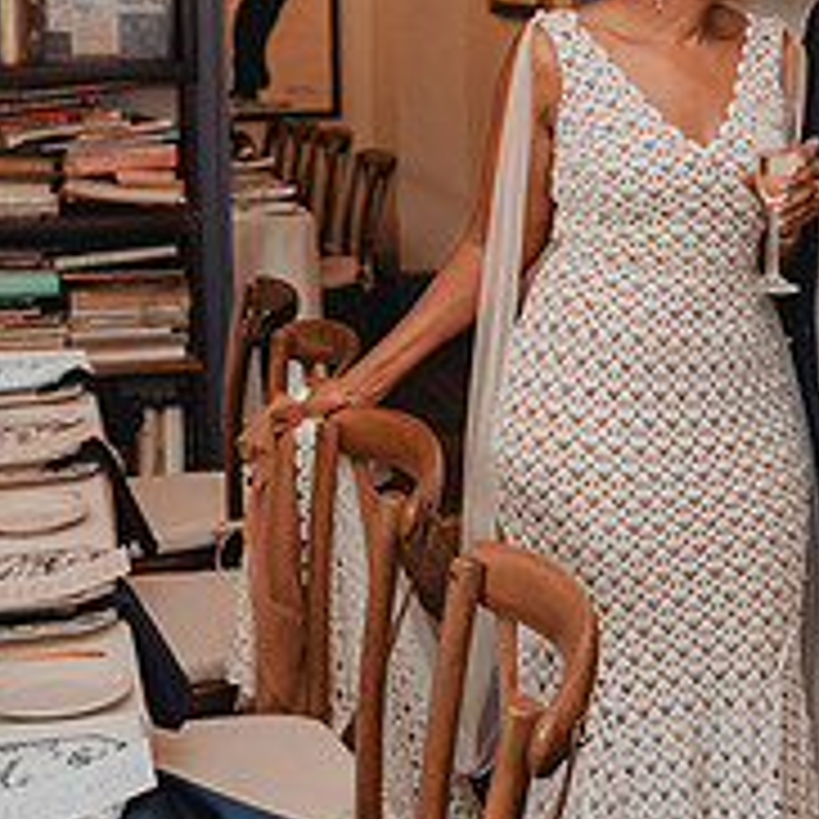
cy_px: 175
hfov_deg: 23.8
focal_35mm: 72
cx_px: 564
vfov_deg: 23.7
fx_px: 1927
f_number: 2.8
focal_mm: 24
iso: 2000
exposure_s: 1/100
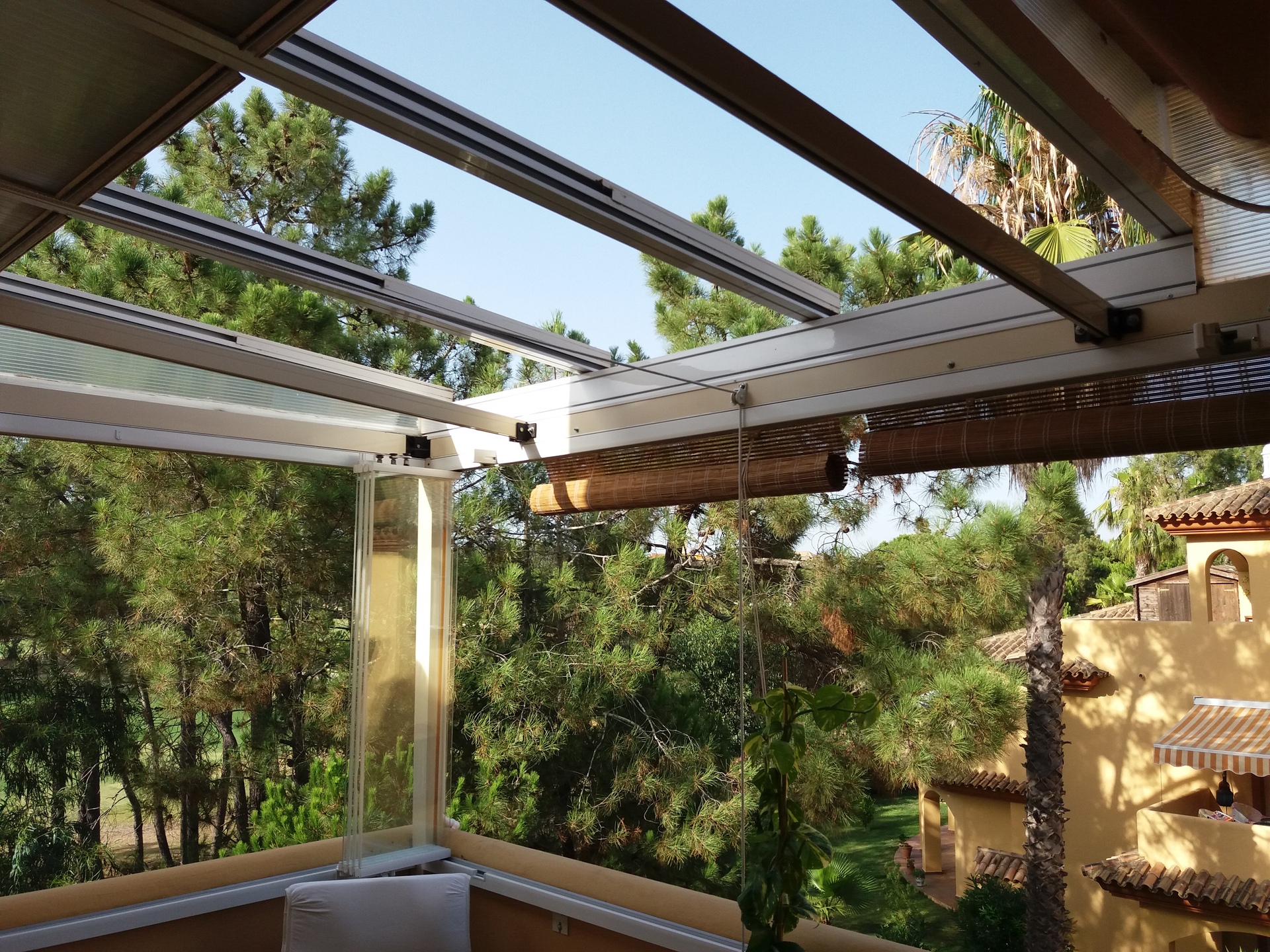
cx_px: 635
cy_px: 476
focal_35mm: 28
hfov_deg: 63.4
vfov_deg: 49.7
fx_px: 1027
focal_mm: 3.7
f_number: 1.9
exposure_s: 1/738
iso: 64
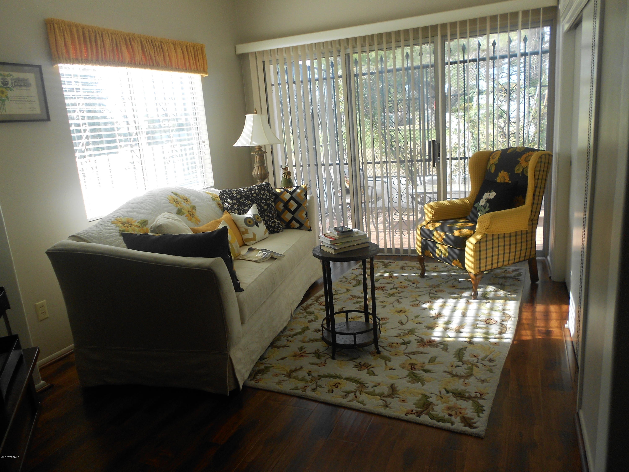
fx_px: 472
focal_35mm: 26
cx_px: 314
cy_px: 236
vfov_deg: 53.1
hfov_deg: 67.3
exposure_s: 1/80
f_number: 3.2
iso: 80
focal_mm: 4.6
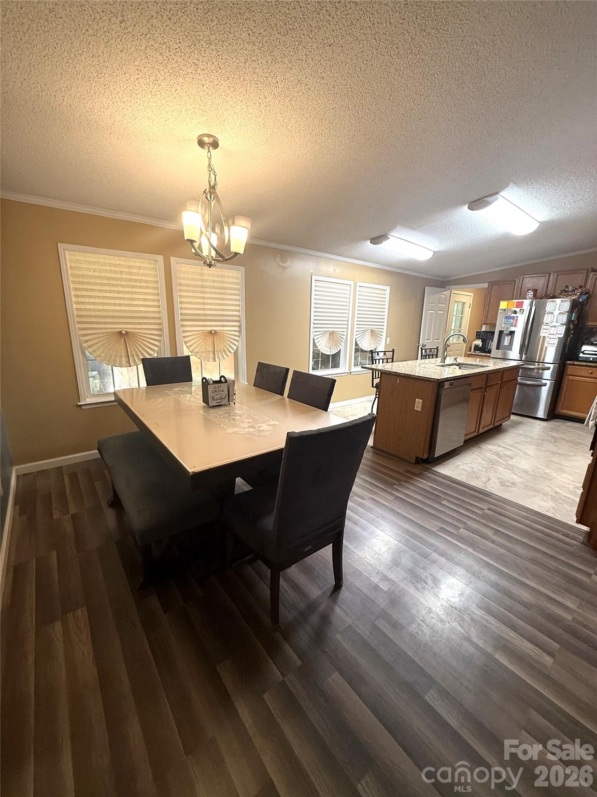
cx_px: 298
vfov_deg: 102.1
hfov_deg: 85.7
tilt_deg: -12.9
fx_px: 322
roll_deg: -2.0
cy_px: 398
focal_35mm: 14
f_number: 2.2
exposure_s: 1/60
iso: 200
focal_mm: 2.22
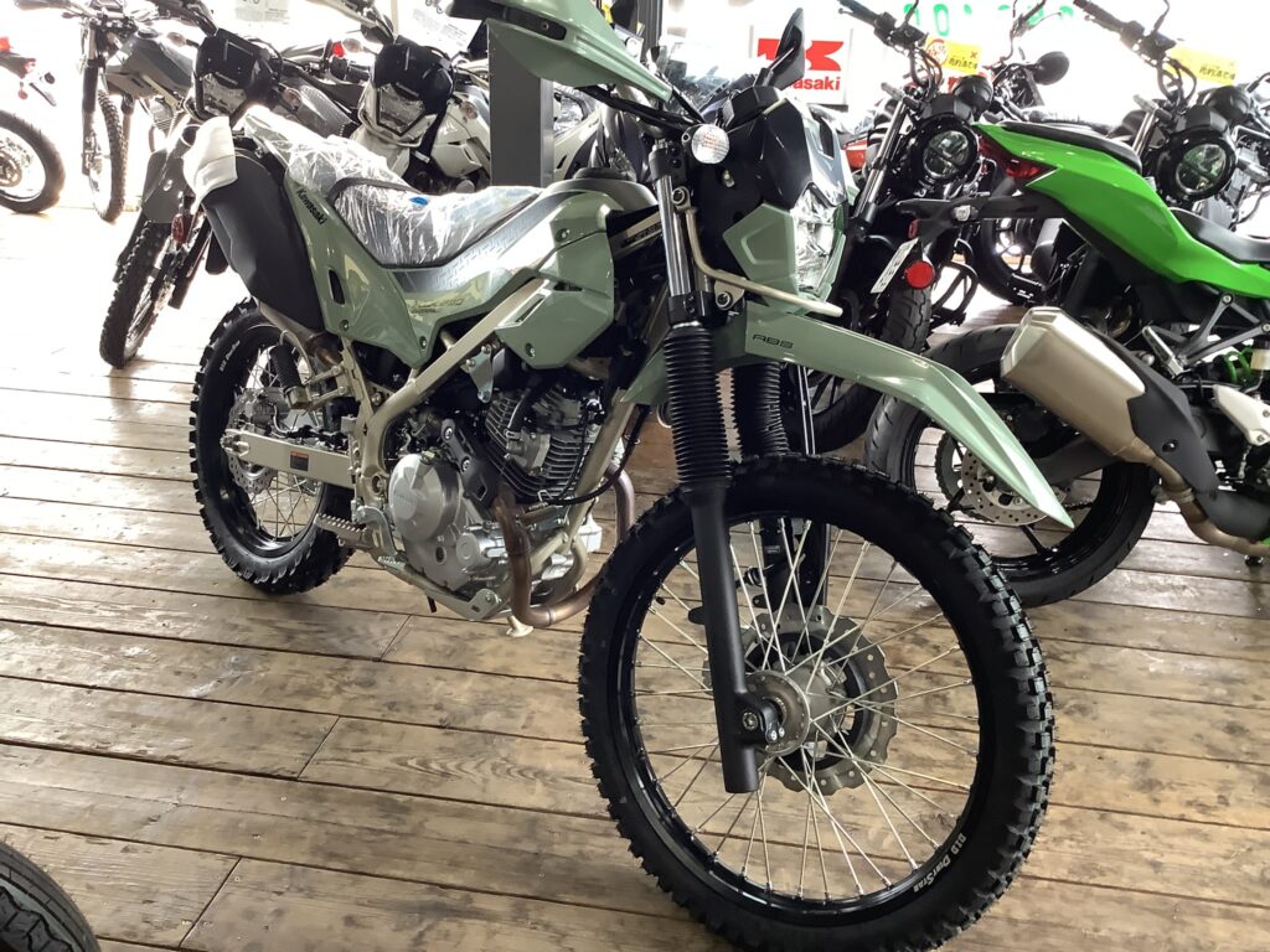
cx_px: 635
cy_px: 476
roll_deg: -1.1
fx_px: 1137
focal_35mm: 31
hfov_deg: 58.4
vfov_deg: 45.4
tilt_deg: -22.0
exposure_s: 1/50
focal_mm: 3.3
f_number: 2.4
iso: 160
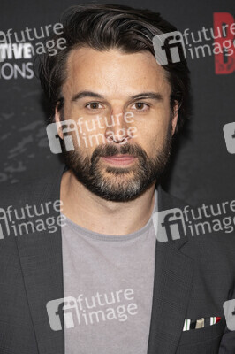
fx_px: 1079
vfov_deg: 18.6
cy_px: 177
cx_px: 118
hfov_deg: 12.4
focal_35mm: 110
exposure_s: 1/200
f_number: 5.6
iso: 800
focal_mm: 110
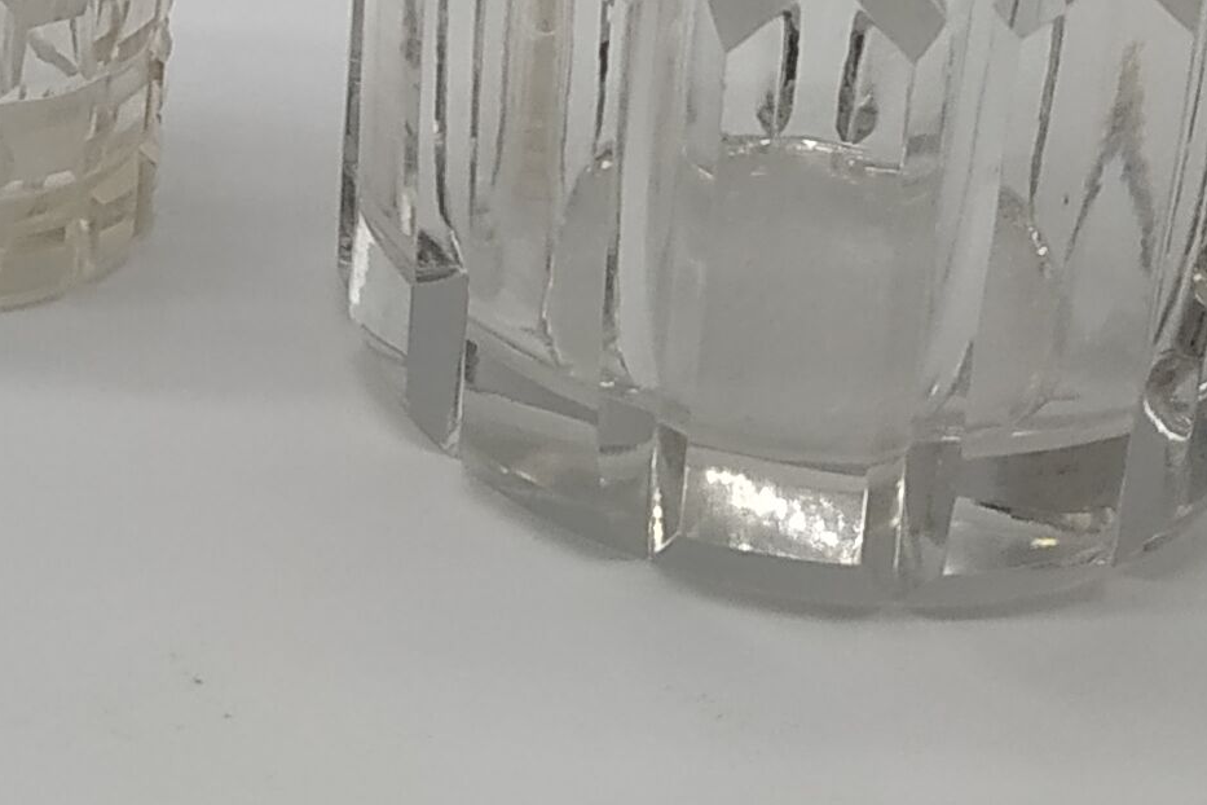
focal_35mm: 107
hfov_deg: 17.8
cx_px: -379
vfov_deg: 12.5
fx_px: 3587
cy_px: -193
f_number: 1.9
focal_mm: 3.94
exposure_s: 1/610
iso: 100
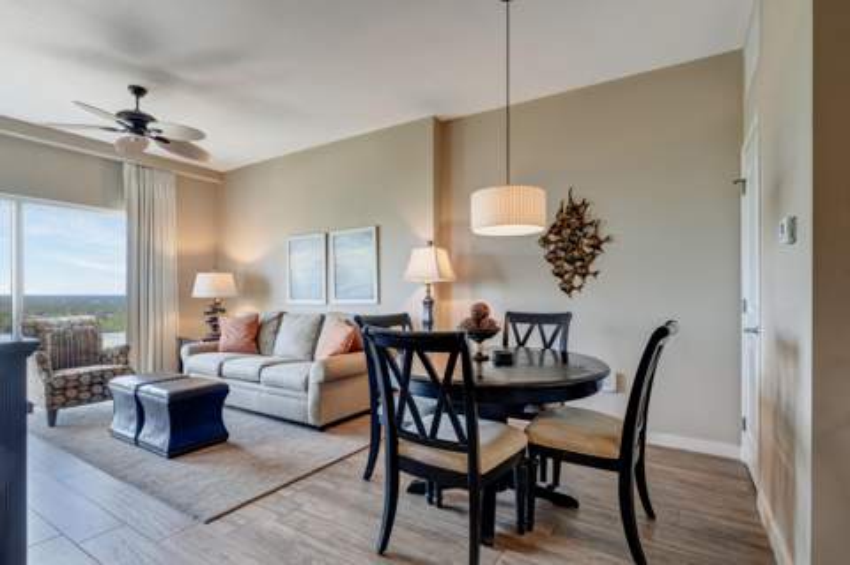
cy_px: 282
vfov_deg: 67.3
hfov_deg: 90.1
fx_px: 425
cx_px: 425
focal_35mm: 18
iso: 400
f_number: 11
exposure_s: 1/2
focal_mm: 18
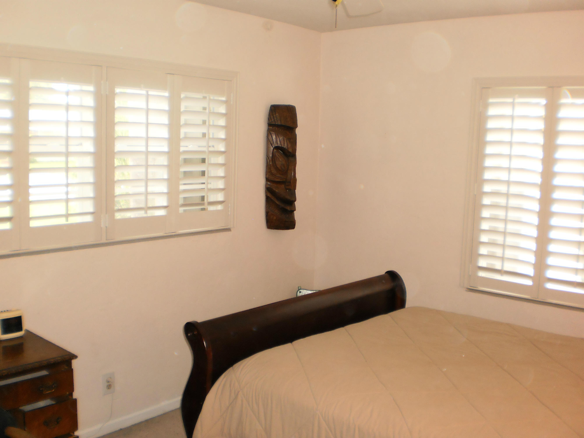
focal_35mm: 36
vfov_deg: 39.7
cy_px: 219
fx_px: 607
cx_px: 292
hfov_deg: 51.4
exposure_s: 1/30
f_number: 3.1
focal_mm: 6.3
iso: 160
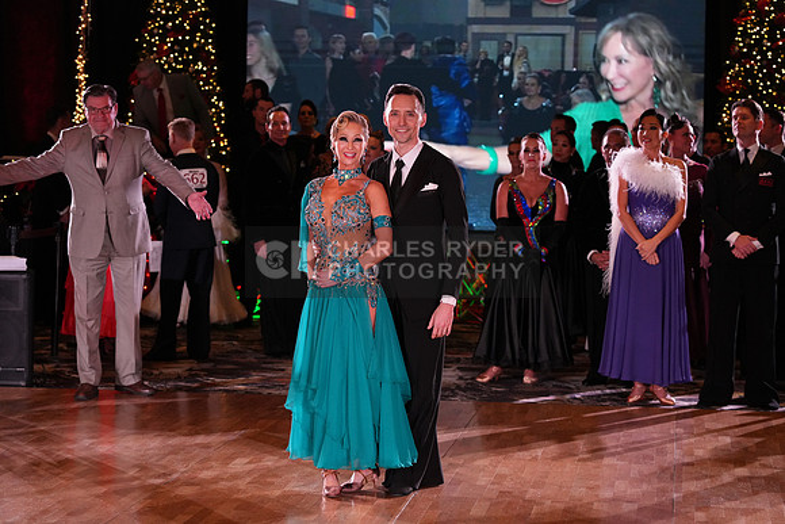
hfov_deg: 20.4
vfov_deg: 13.7
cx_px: 392
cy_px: 262
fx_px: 2181
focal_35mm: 100
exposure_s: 1/200
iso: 2500
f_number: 4.5
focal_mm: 100
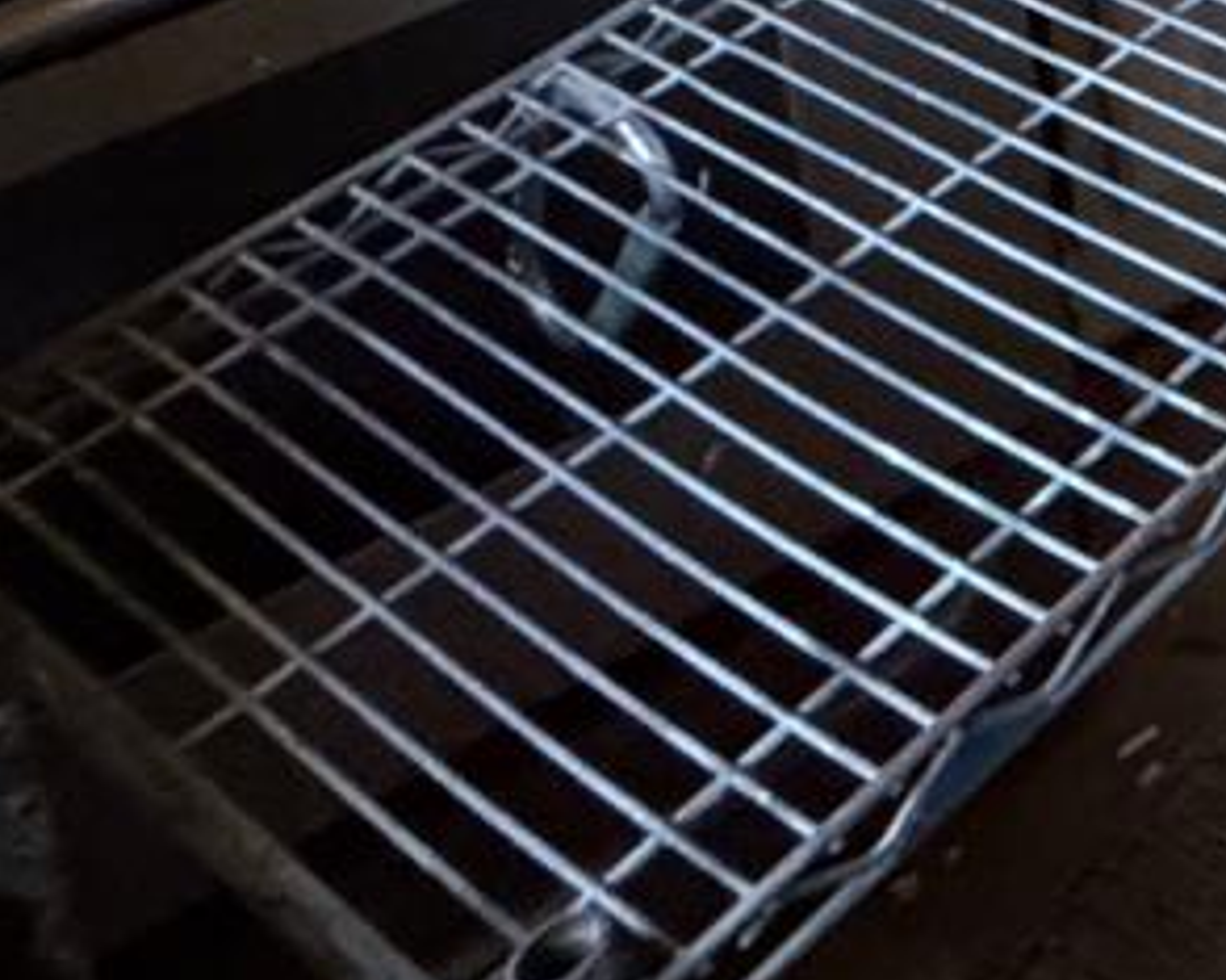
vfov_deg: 15.5
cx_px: 2314
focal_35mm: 70
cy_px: -1175
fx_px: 2538
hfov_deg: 19.2
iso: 500
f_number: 2.2
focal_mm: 2.22
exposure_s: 1/60
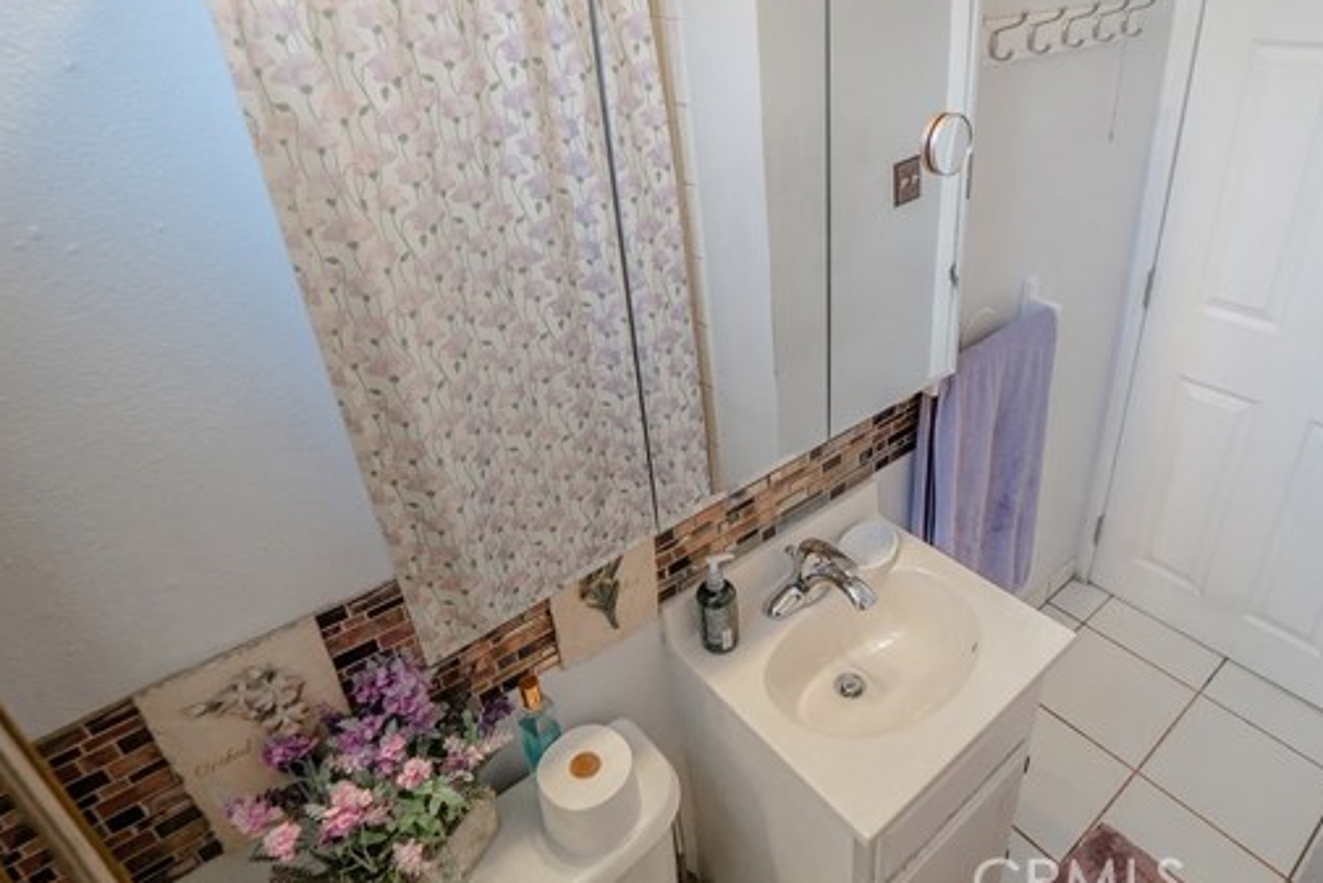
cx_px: 749
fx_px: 698
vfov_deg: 64.1
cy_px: 360
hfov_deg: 86.4
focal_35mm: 19
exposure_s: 1/60
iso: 320
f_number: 4
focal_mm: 10
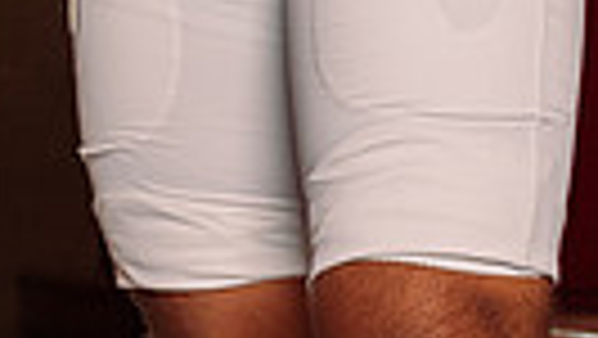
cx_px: 252
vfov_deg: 5.8
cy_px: -550
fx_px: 3141
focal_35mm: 198
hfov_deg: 10.9
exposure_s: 1/200
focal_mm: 56
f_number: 7.1
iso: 320
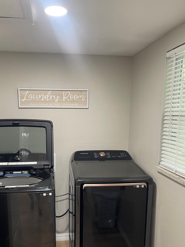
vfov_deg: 56.2
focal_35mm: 32
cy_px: 154
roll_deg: -0.6
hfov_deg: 44.1
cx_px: 82
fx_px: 228
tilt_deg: -10.1
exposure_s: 1/60
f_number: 1.6
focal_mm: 5.1
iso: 160
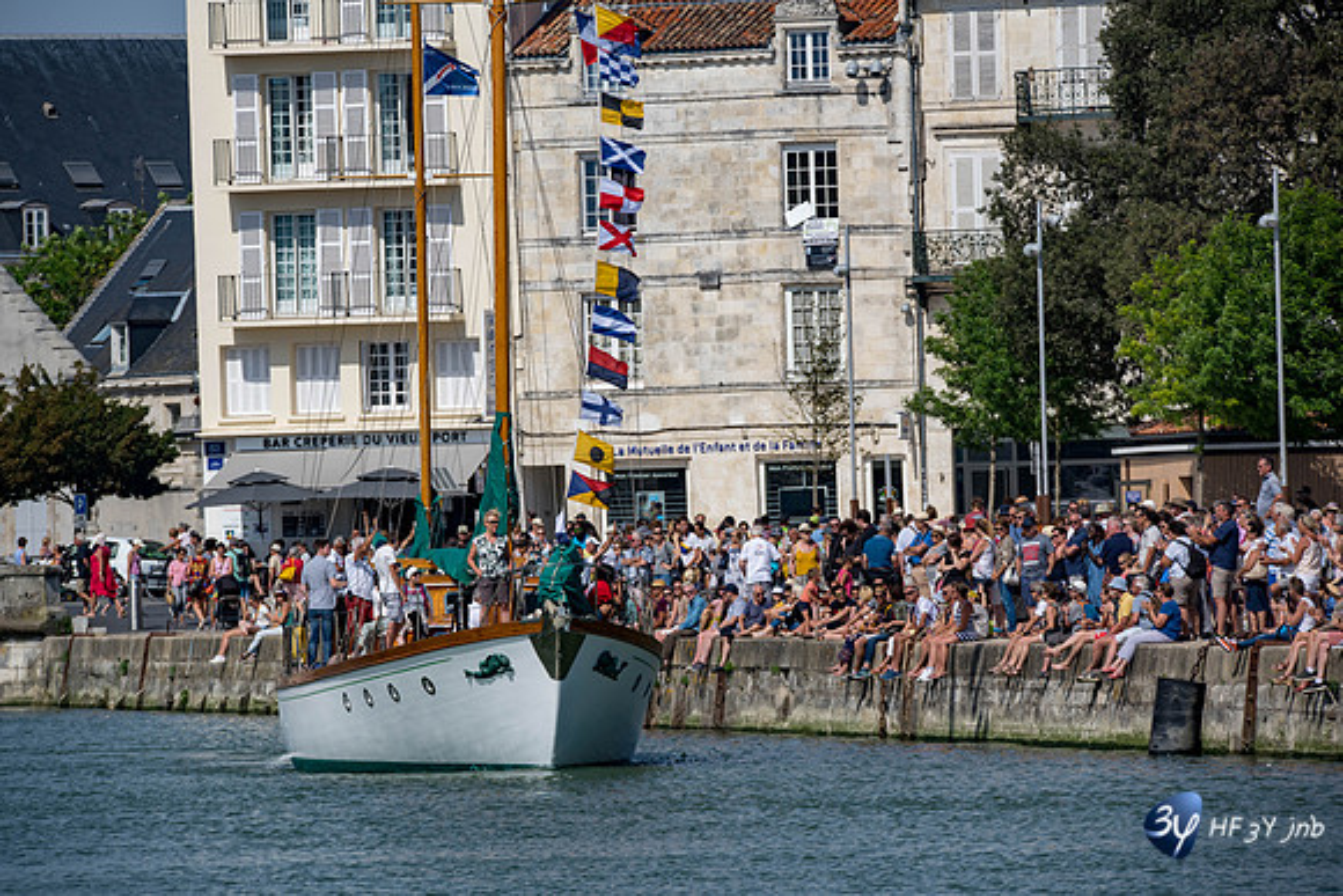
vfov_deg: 3.5
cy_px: 448
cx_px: 672
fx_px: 14552
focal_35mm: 390
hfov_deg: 5.3
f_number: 11
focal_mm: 390
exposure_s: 1/800
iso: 160
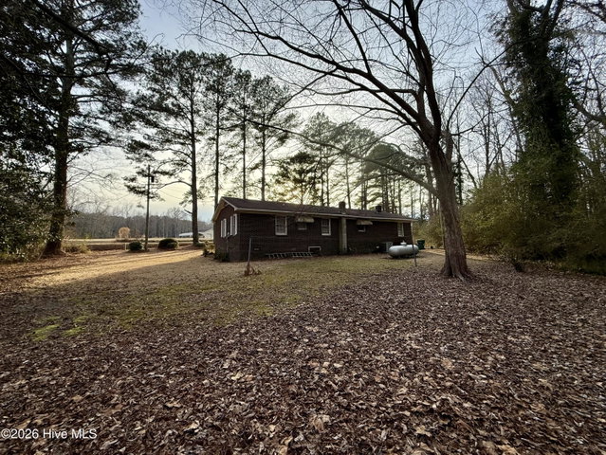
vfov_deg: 85.7
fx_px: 245
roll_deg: +1.3
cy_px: 228
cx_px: 303
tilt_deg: +5.1
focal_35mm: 14
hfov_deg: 102.0
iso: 64
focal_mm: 2.22
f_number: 2.2
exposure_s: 1/694
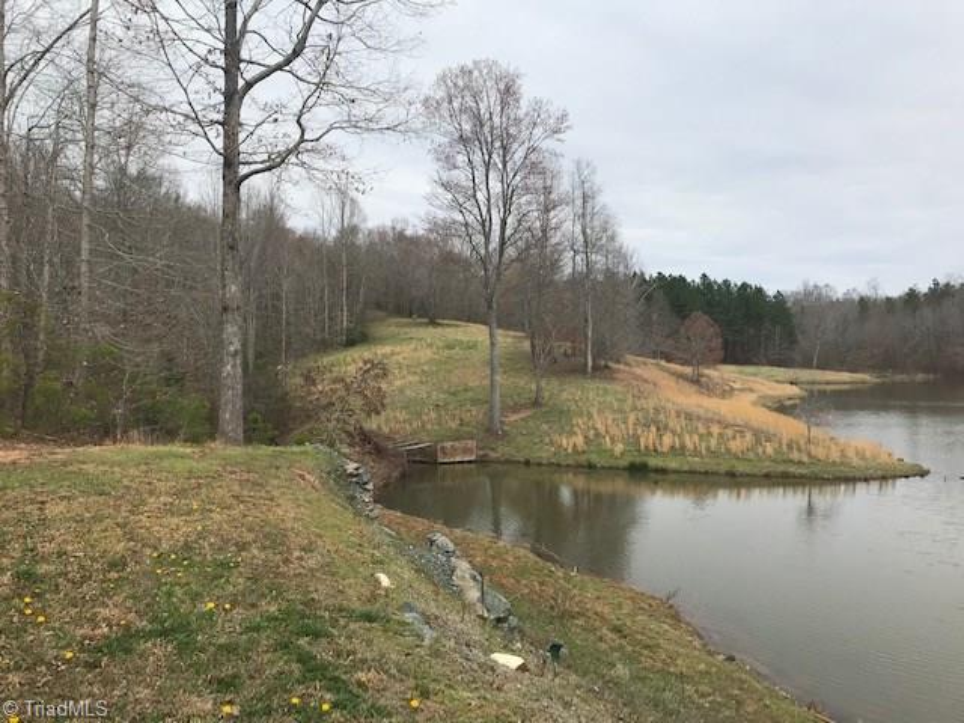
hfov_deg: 63.4
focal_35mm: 28
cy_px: 362
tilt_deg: -0.8
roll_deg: +0.5
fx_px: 780
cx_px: 482
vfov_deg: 49.7
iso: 20
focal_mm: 3.99
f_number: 1.8
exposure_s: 1/3300
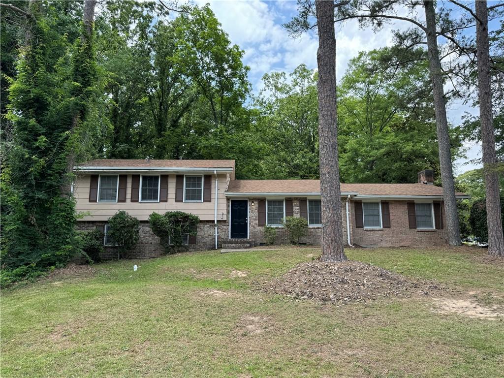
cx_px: 252
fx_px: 349
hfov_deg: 71.6
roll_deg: -0.4
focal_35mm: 24
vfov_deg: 56.8
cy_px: 189
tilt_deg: +9.7
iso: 80
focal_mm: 6.76
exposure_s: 1/832
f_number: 1.78
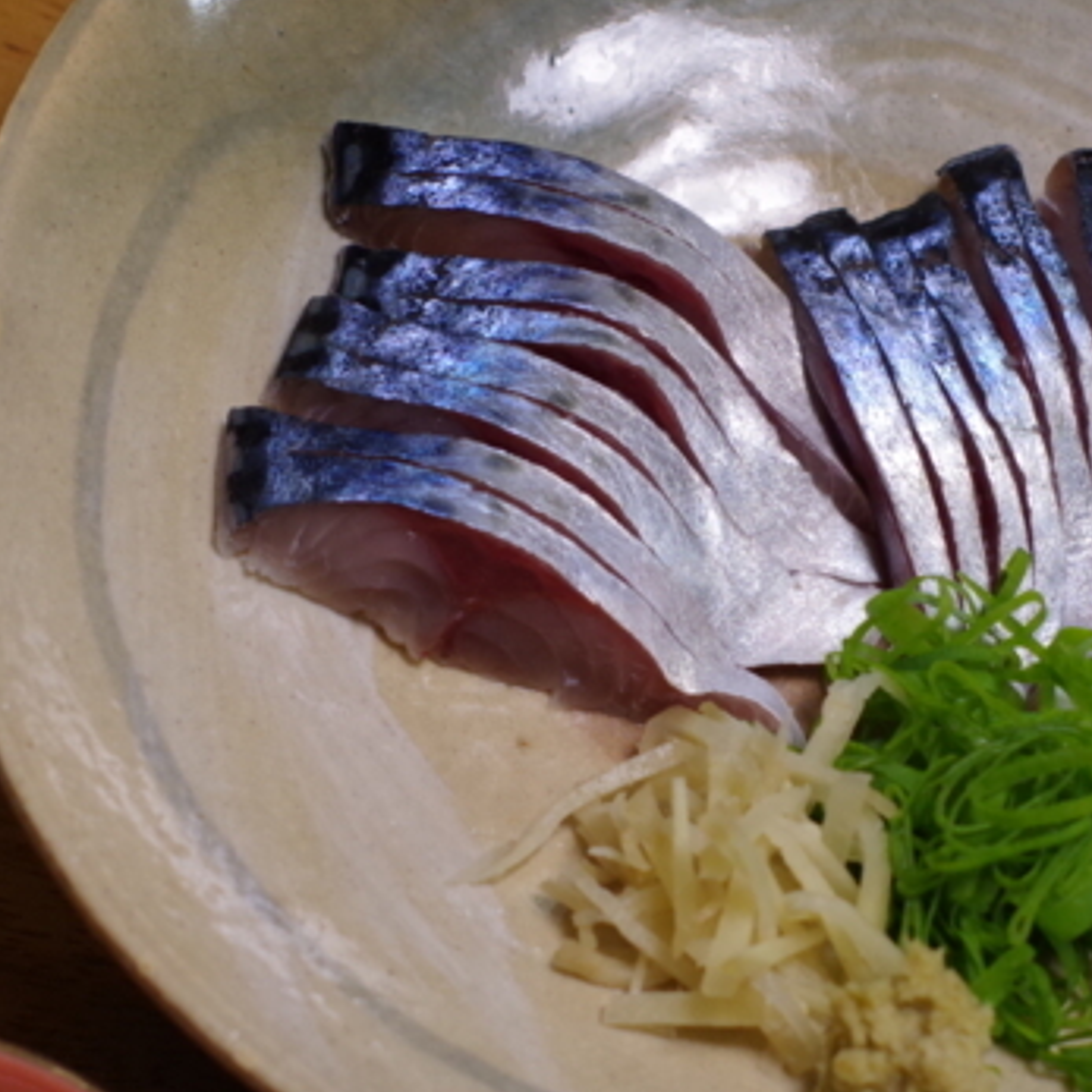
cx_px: 655
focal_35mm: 188
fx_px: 6710
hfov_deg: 9.3
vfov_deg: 9.3
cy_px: 603
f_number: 4.5
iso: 400
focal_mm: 50
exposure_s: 1/30
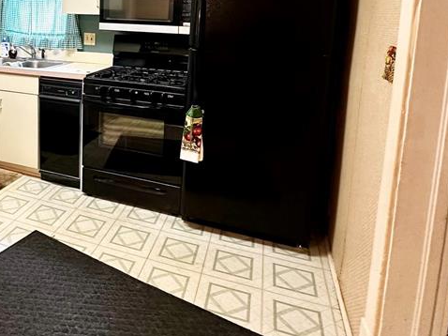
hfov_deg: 56.4
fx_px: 388
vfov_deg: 44.0
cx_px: 100
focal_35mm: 30
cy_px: 56
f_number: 2.2
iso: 320
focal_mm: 2.22
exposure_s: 1/60
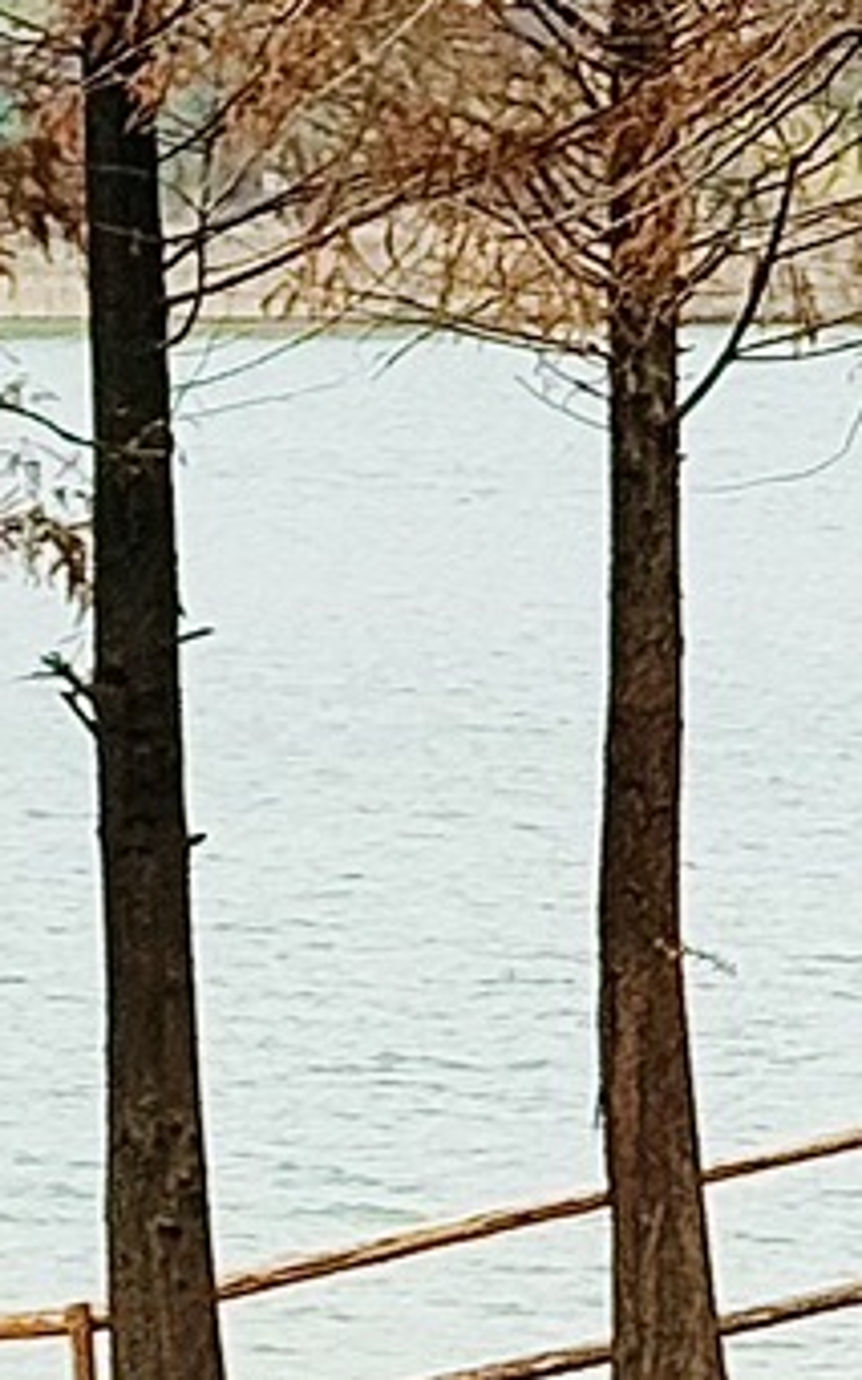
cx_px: -822
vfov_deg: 6.8
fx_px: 11206
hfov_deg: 4.4
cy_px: -1242
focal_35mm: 298
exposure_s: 1/1838
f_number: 1.78
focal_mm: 6.76
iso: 64
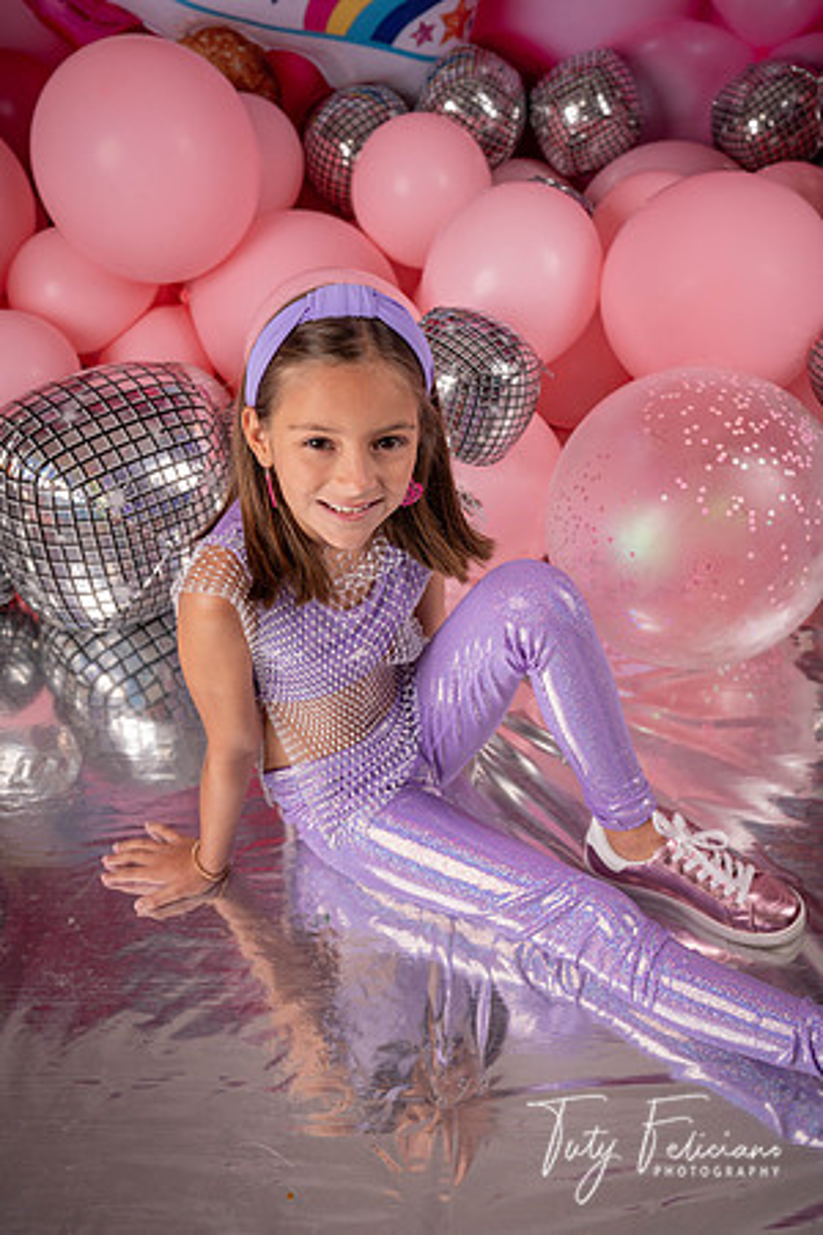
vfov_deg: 47.4
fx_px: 1406
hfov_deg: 32.6
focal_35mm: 41
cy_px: 618
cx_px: 412
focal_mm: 41
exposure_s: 1/125
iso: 160
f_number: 5
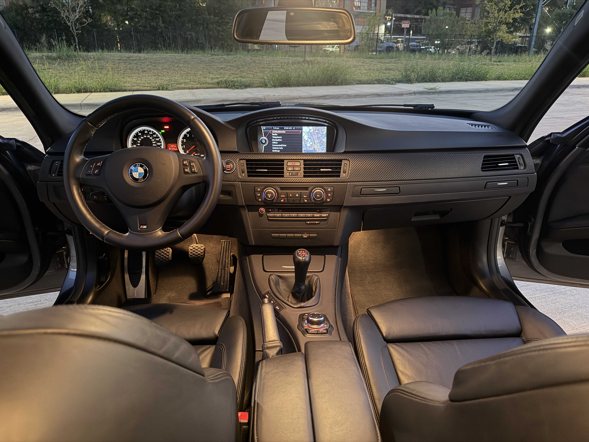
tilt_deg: -22.7
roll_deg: -0.3
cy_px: 221
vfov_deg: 56.8
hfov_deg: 71.6
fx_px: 408
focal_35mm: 24
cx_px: 294
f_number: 1.78
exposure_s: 1/20
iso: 1600
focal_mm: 6.76
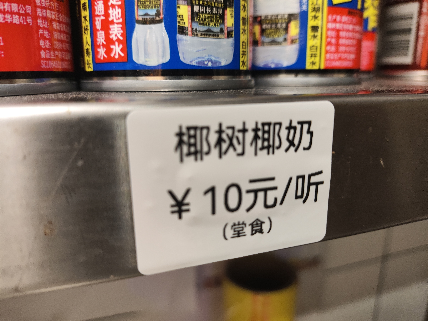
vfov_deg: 56.9
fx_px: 297
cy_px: 160
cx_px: 214
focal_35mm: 24
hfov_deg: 71.6
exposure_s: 1/33.3
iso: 574
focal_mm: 4.68
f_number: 1.8
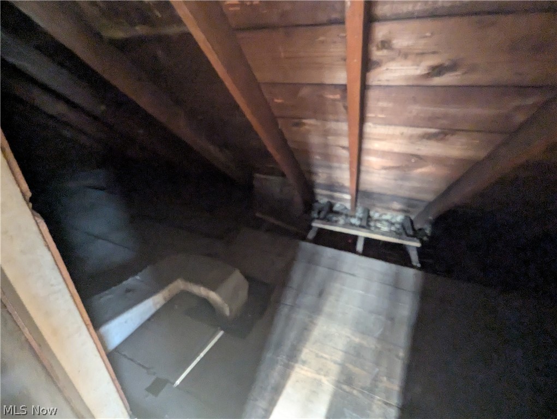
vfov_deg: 90.0
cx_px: 278
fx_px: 209
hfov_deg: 106.1
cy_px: 210
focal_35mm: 13
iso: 933
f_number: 2.2
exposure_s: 1/42.4
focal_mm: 1.95
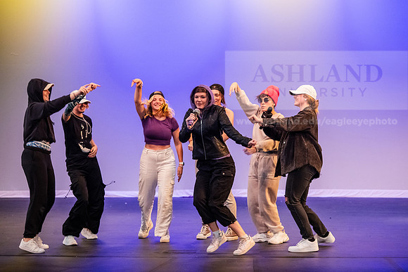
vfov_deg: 11.8
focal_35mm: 116
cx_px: 204
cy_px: 136
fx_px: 1315
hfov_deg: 17.6
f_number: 3.5
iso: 4000
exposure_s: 1/250
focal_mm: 116
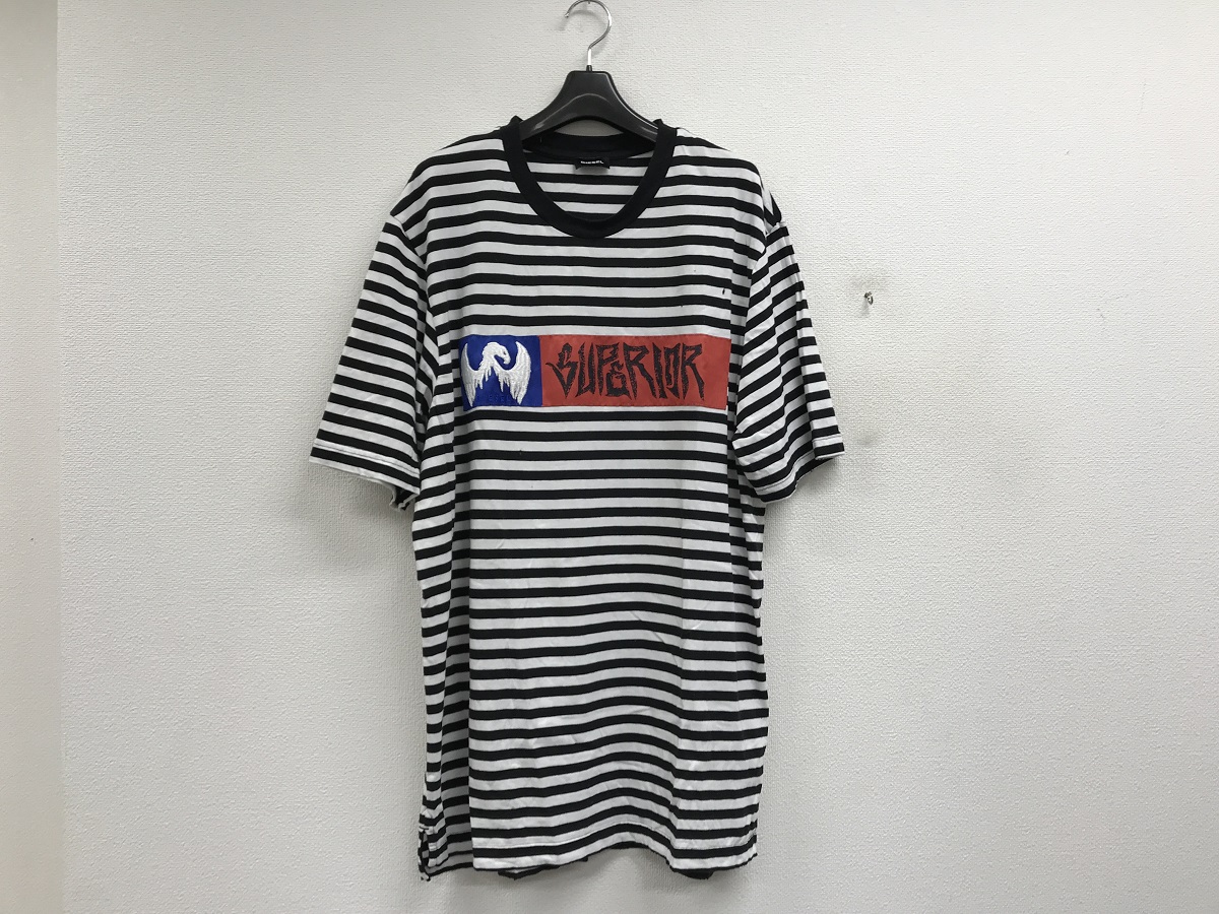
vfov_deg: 49.7
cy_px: 457
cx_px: 610
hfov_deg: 63.4
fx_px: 986
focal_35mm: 28
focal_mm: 3.99
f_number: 1.8
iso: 32
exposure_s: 1/60
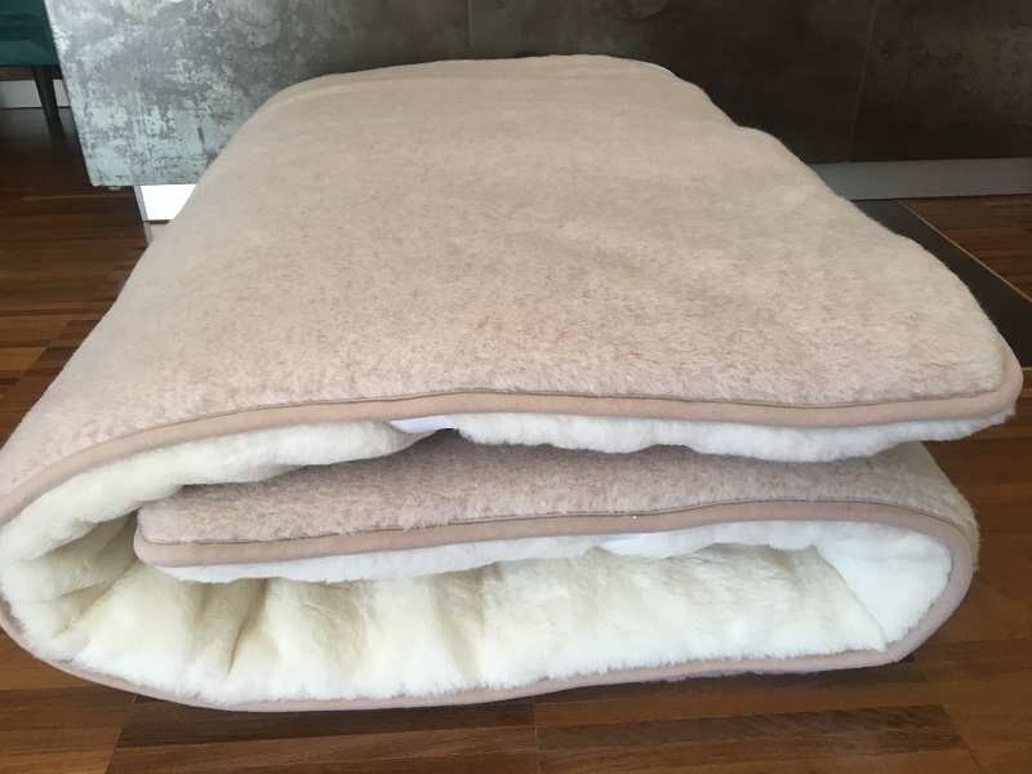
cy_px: 387
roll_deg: +0.1
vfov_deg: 48.2
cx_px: 516
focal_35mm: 29
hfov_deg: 61.7
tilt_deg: -29.0
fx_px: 865
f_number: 2.2
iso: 50
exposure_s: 1/33
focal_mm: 4.15
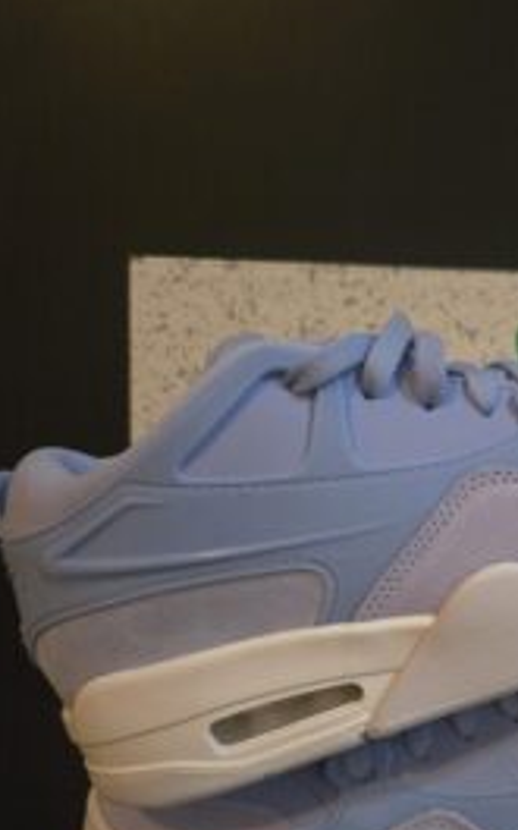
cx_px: 458
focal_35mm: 37
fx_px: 836
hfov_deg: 32.8
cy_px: 547
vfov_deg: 51.8
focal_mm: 5.4
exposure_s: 1/60
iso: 1600
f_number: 1.8
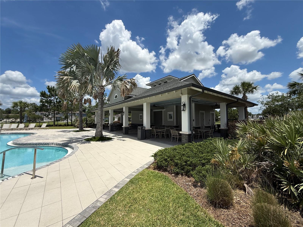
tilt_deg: +3.1
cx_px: 152
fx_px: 123
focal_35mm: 14
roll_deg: +0.2
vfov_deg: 85.7
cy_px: 114
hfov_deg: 102.1
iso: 50
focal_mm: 2.22
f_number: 2.2
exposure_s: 1/3125
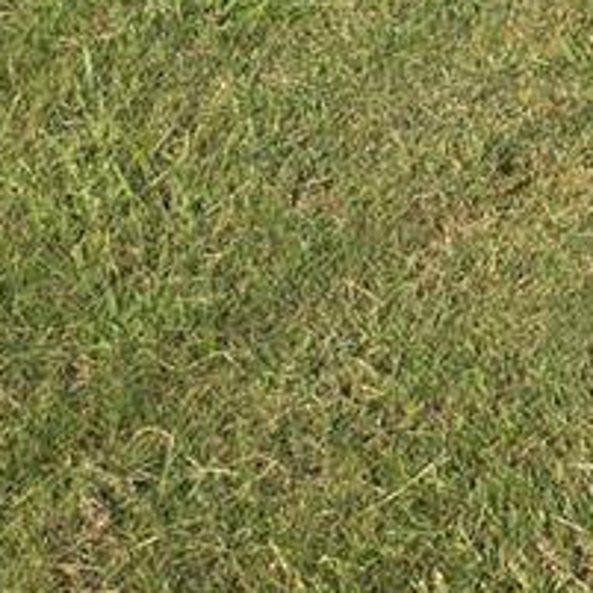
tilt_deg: -7.4
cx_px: 832
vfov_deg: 16.6
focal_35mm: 88
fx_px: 1706
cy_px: -463
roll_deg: -0.4
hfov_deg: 18.0
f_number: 1.6
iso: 50
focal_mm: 5.96
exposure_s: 1/3413
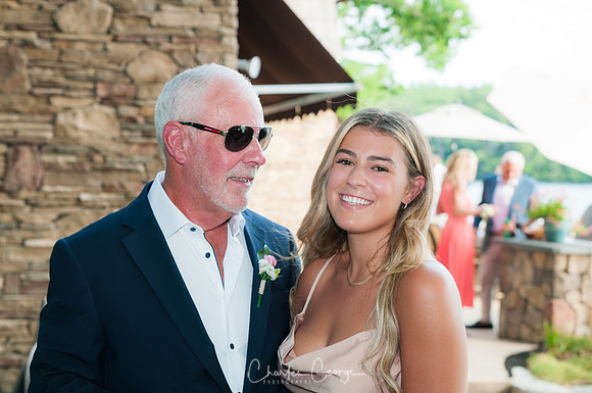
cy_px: 196
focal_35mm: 78
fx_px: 1281
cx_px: 296
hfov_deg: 26.0
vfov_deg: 17.4
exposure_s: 1/200
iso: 200
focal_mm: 52
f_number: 4
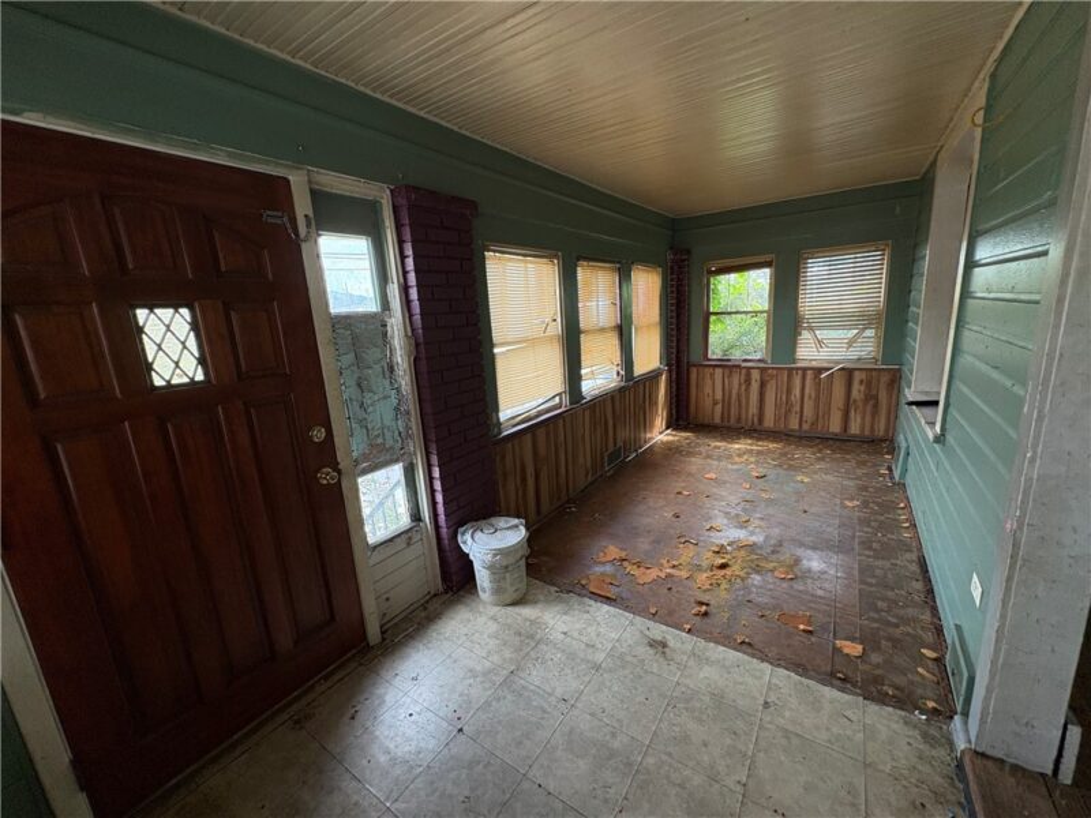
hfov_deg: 102.1
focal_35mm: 14
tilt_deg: -11.9
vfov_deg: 85.7
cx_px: 546
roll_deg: +4.2
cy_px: 409
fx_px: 441
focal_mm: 2.22
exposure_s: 1/99
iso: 160
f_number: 2.2
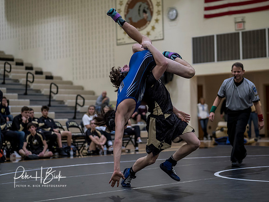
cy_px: 101
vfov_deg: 16.4
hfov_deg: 21.8
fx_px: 699
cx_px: 134
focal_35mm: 90
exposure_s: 1/1000
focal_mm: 45
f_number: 1.4
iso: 1000
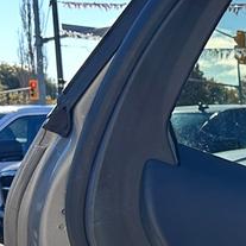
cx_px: 599
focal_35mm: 131
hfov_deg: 11.1
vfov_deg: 12.7
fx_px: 1053
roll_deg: -0.6
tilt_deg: -10.6
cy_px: 360
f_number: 1.78
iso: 80
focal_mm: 6.86
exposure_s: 1/1009
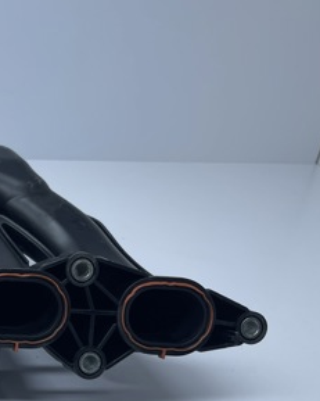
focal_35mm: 54
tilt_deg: -33.0
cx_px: -119
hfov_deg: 23.9
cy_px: 287
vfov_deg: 34.2
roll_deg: -3.3
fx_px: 640
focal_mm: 5.1
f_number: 1.6
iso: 32
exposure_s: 1/994
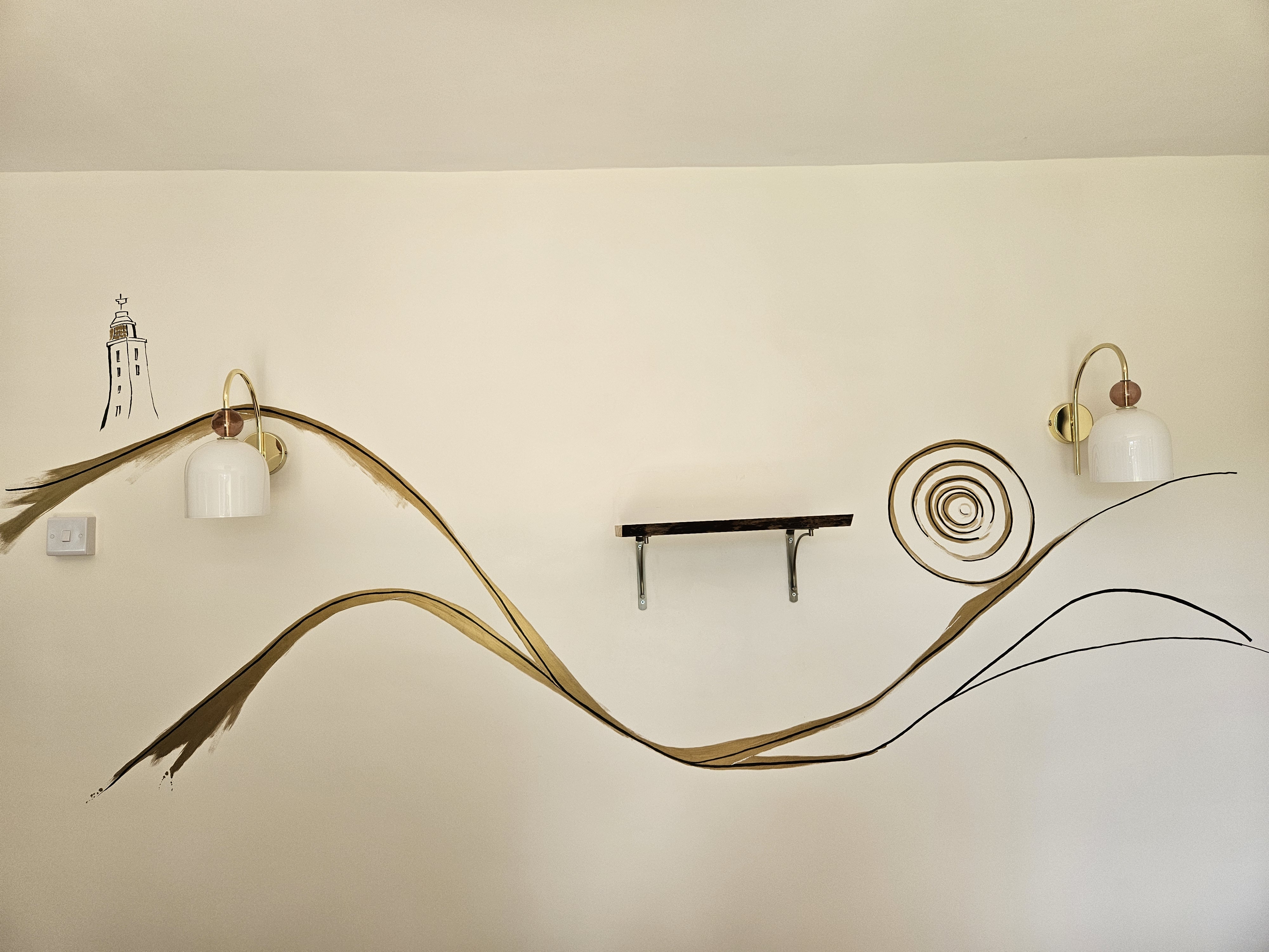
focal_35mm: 23
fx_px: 843
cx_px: 634
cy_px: 476
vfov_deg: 58.9
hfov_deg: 73.9
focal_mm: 5.4
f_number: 1.8
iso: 80
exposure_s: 1/180
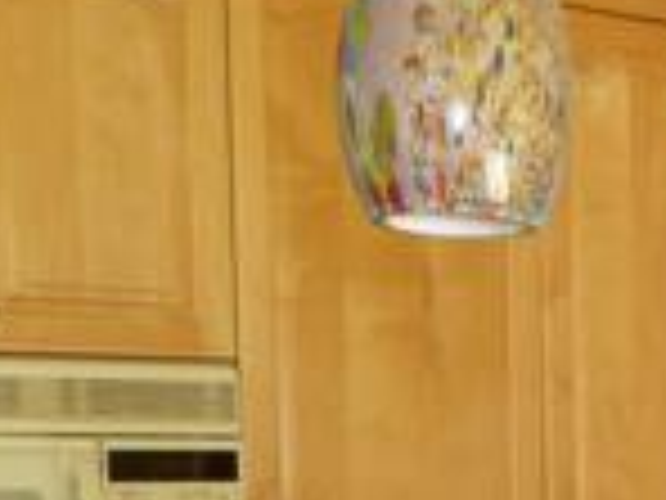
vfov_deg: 13.5
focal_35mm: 104
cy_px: 730
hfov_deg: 17.6
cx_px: 878
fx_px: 2001
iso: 320
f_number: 3.3
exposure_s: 1/60
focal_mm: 4.3
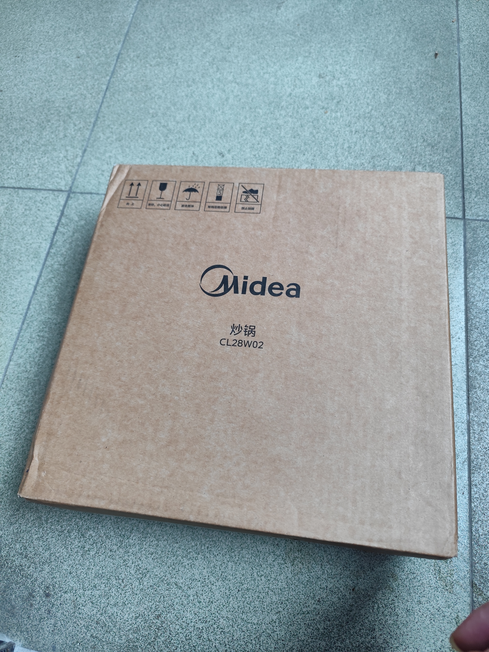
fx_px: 433
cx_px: 244
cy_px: 326
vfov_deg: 73.9
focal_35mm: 23
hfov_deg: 58.9
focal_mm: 6.19
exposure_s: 1/100
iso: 640
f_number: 1.65
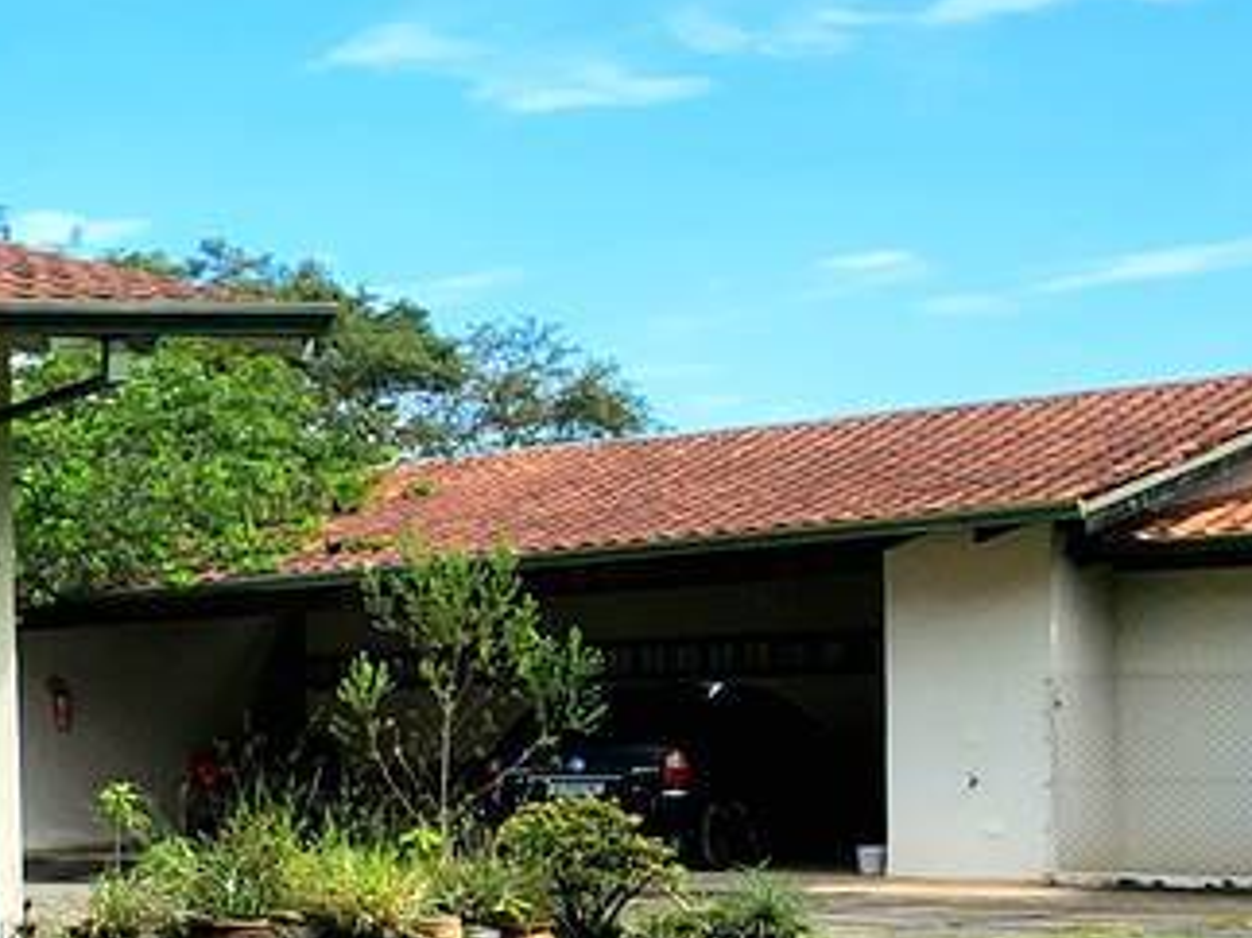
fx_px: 2097
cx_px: -965
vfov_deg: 24.8
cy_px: 752
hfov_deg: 21.9
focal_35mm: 58
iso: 50
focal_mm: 2.2
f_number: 2.2
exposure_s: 1/1429
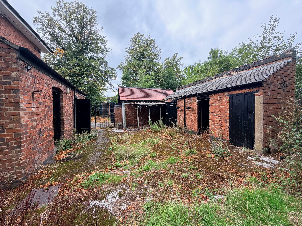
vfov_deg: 85.7
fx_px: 122
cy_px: 113
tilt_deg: -0.2
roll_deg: +1.0
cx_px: 151
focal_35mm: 14
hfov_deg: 102.1
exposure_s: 1/224
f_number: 2.2
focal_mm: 2.22
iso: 50
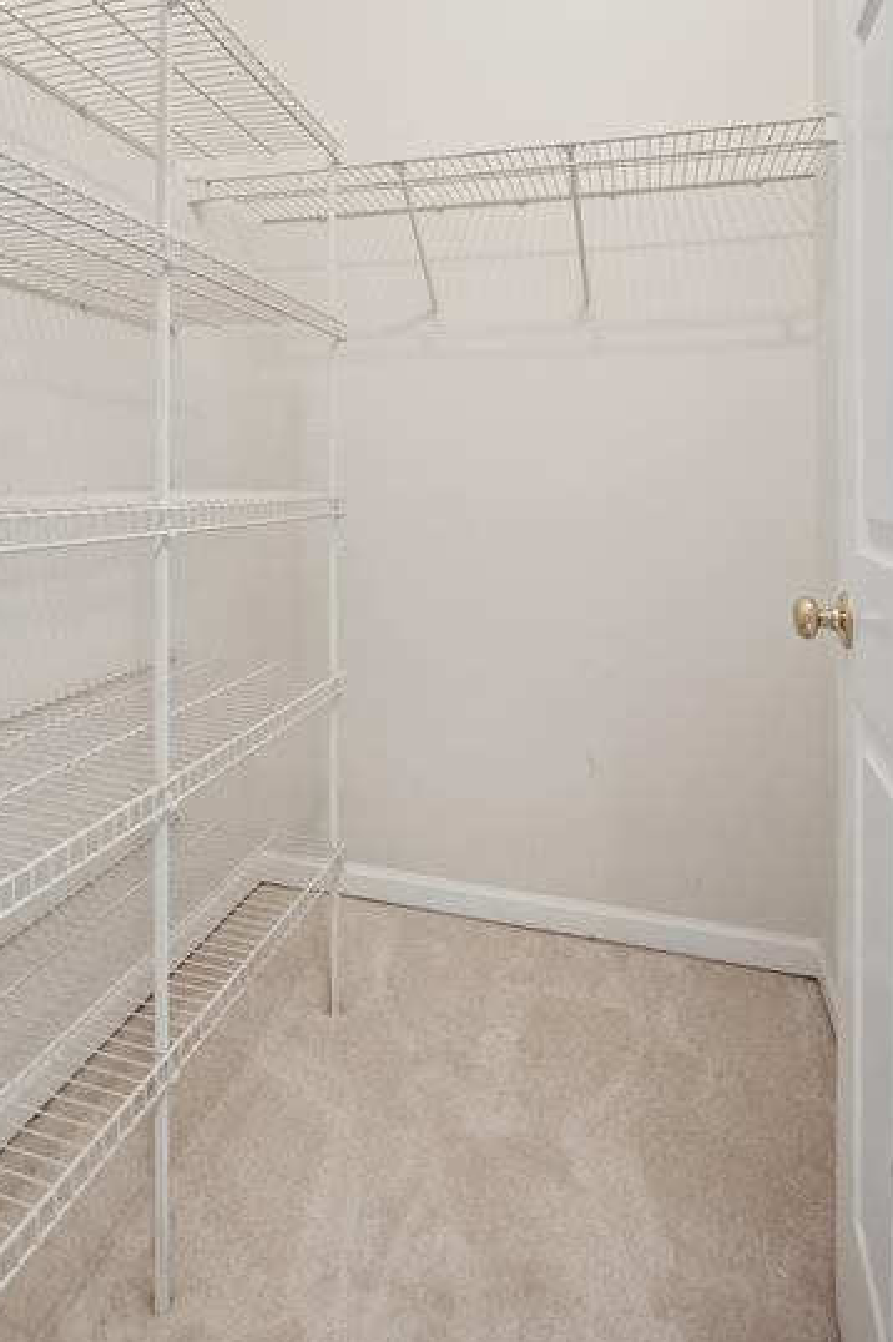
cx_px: 427
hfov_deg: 61.8
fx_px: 745
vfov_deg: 81.0
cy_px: 439
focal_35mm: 20
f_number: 4
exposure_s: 1/60
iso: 5000
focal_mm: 14
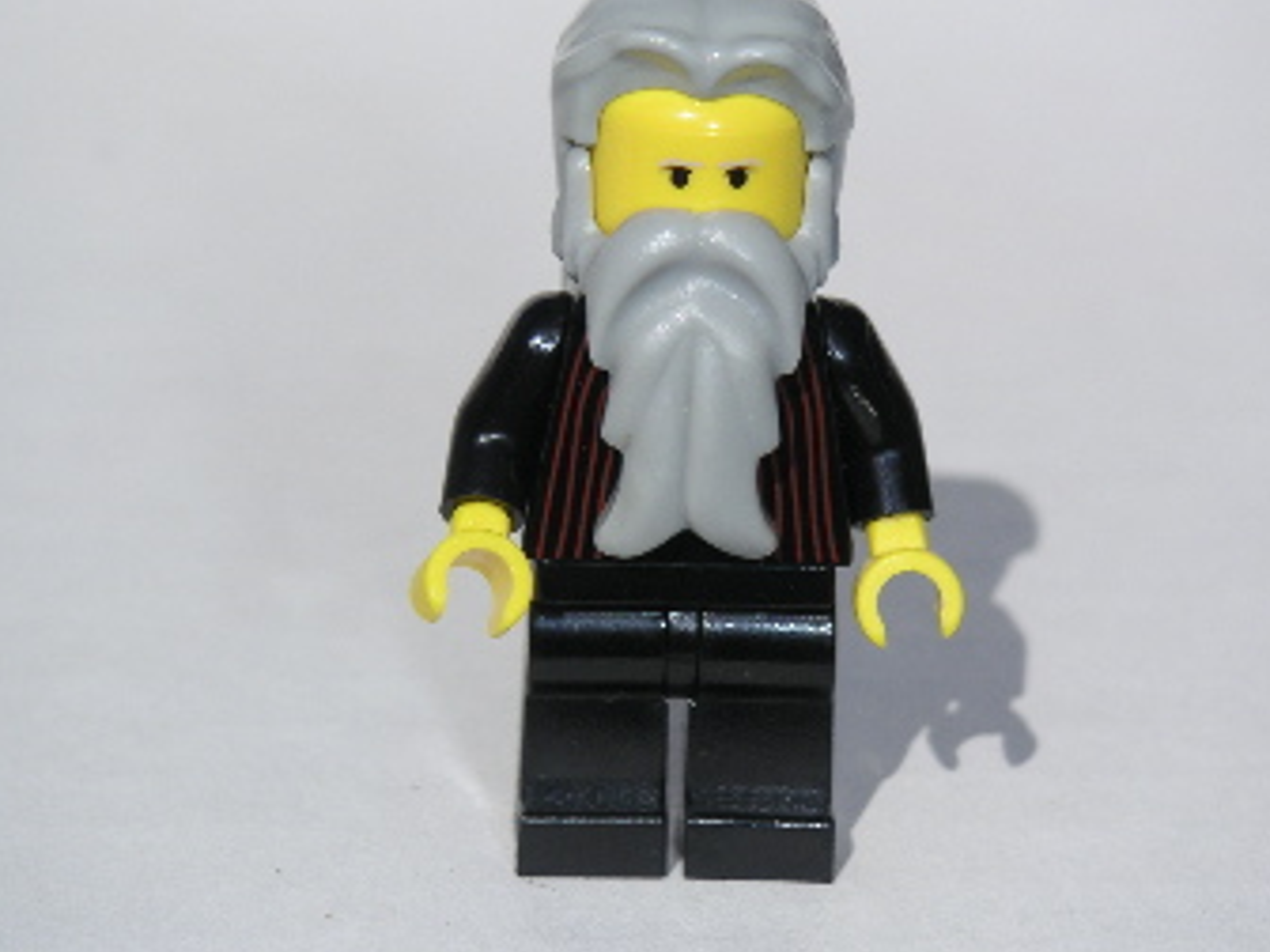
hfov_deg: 14.9
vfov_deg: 11.2
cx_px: 658
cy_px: 465
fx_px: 4843
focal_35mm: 132
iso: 50
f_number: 8
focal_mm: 17.1
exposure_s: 1/350
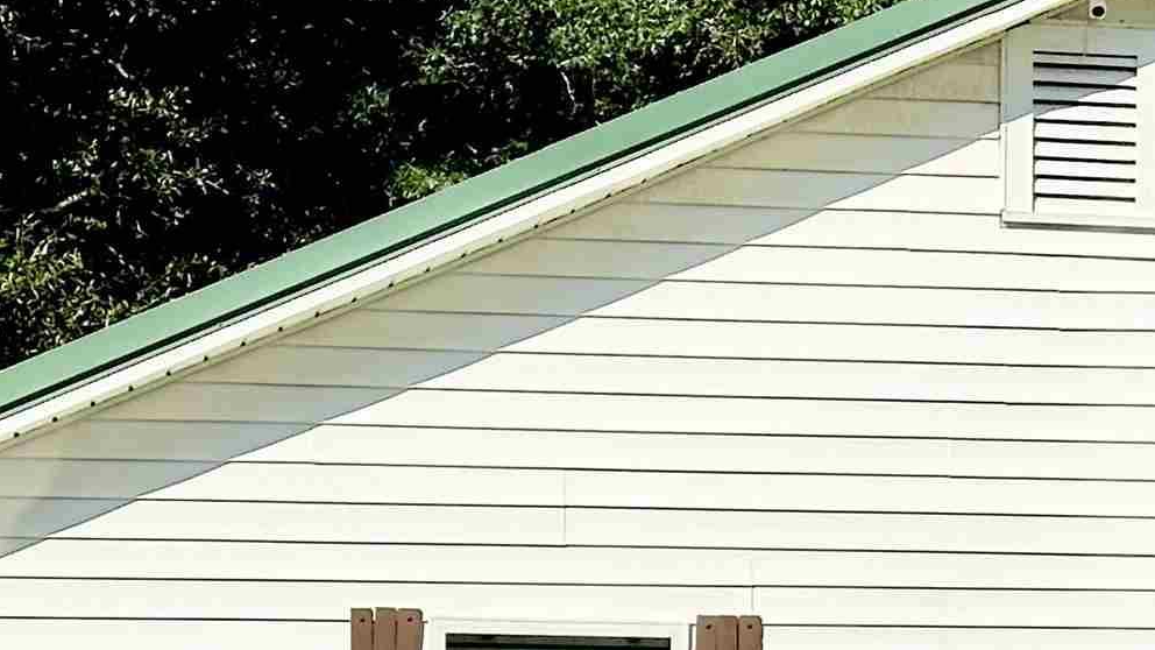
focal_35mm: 162
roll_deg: +0.6
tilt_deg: +4.3
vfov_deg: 7.4
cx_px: 1264
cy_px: 756
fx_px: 4961
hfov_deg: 13.0
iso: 64
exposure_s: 1/7092
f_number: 1.78
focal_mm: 6.86
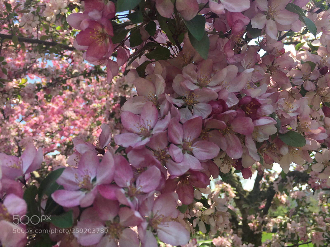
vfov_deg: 48.2
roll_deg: +2.4
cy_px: 124
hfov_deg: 61.7
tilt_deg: +18.0
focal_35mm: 29
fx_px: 276
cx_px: 165
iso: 25
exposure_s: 1/506
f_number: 2.2
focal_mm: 4.15
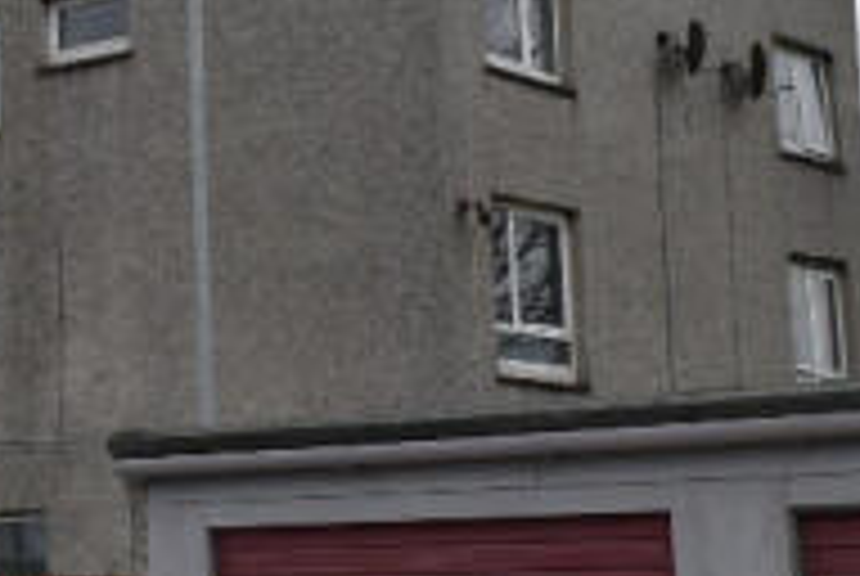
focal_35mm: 108
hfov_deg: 18.5
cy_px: 151
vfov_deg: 12.7
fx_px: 2577
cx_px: 36
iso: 320
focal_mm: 21
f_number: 8
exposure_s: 1/250
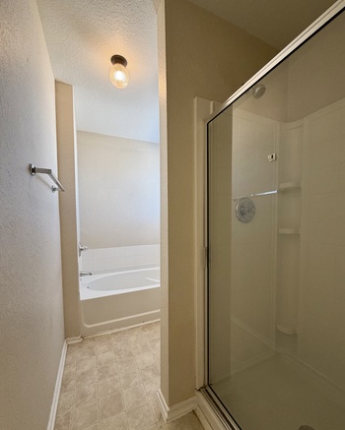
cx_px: 176
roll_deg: +0.2
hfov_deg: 84.1
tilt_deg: -2.1
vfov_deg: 96.6
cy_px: 232
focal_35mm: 15
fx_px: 191
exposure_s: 1/60
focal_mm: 2.22
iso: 160
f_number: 2.2
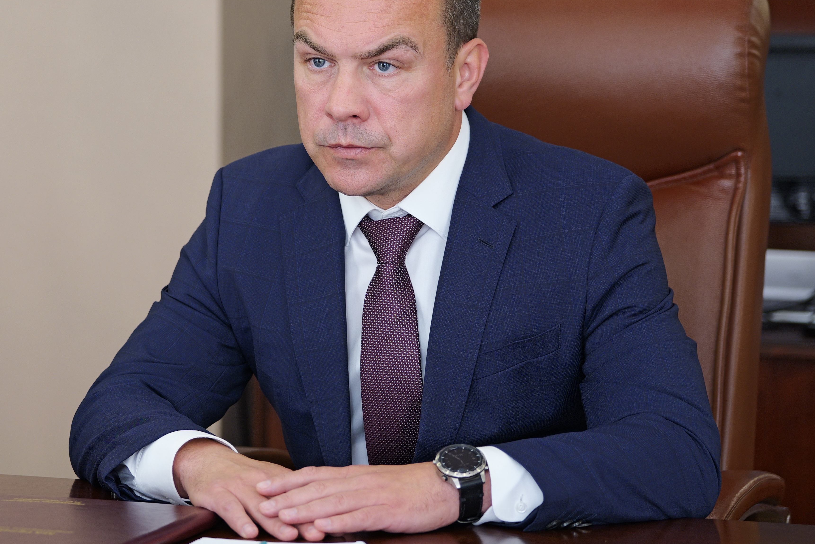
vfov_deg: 10.2
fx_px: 3034
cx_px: 233
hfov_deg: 15.3
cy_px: 186
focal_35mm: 134
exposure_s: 1/100
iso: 400
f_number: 2.8
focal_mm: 77
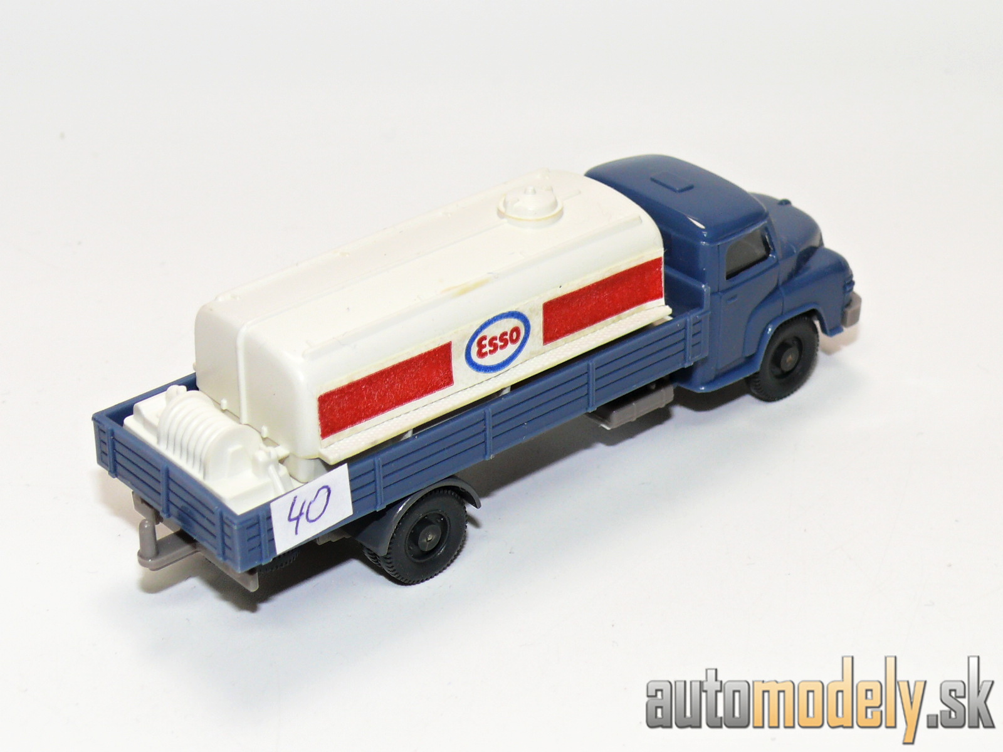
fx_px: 2521
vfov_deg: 17.0
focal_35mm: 87
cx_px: 502
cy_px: 376
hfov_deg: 22.5
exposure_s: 1/30
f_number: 4
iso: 100
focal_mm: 12.2
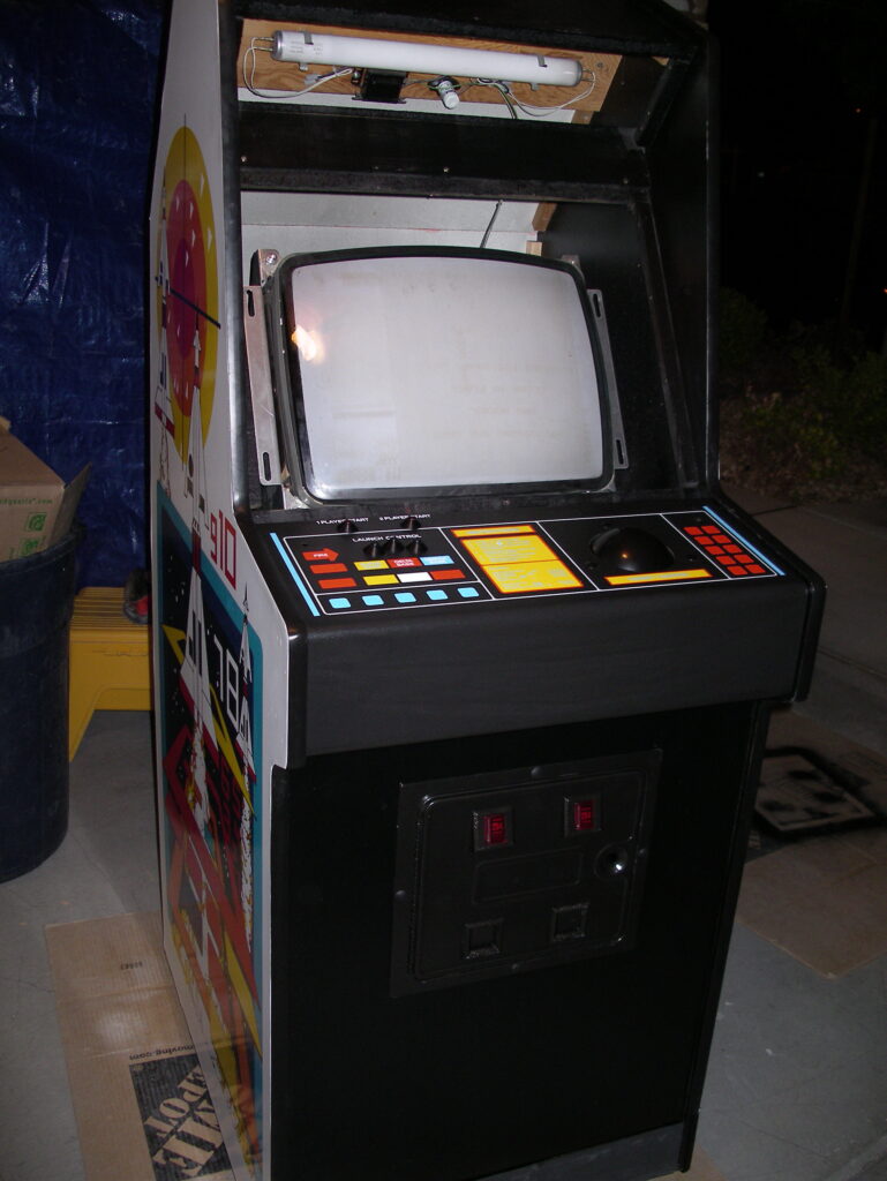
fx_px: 1263
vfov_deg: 50.1
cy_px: 590
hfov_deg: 38.7
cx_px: 444
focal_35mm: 37
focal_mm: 7.8
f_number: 2.8
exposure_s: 1/40
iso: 200
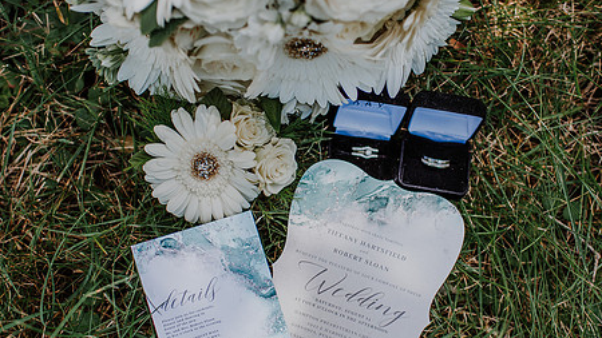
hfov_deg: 41.3
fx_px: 798
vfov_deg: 23.9
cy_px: 201
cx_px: 321
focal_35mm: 50
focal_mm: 35
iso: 110
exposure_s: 1/2000
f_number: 2.5
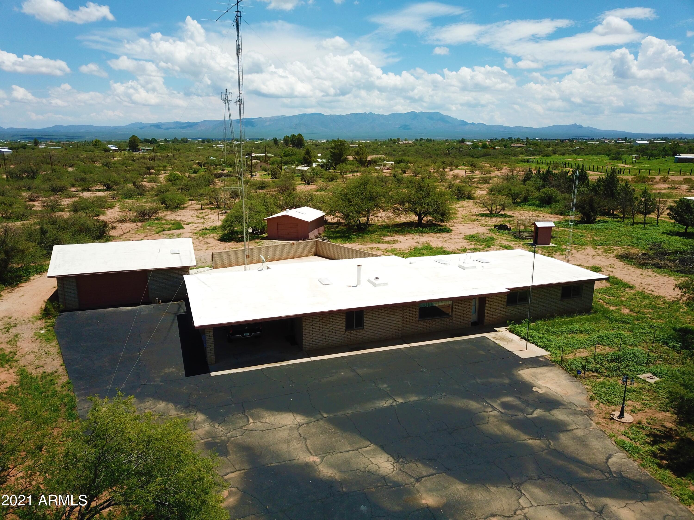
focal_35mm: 26
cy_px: 260
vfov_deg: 53.1
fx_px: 521
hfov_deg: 67.3
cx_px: 347
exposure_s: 1/1901
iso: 100
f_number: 2.2
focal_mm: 4.73
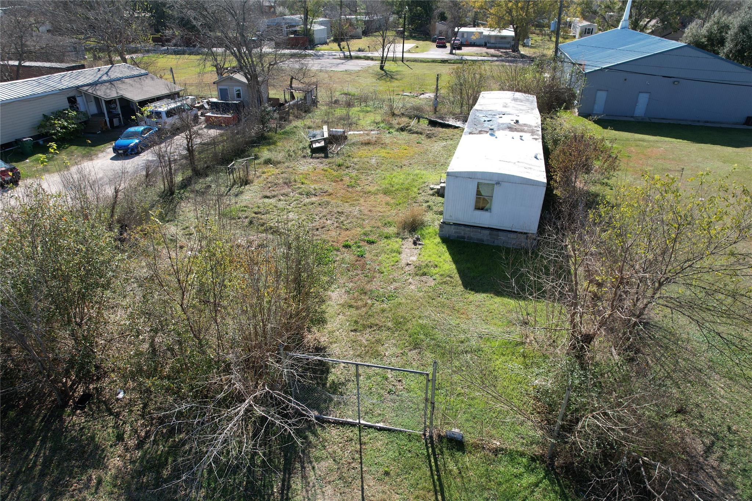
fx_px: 459
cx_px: 376
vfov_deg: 57.2
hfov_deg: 78.6
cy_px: 250
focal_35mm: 22
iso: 100
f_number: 2.8
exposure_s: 1/1000
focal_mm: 8.38
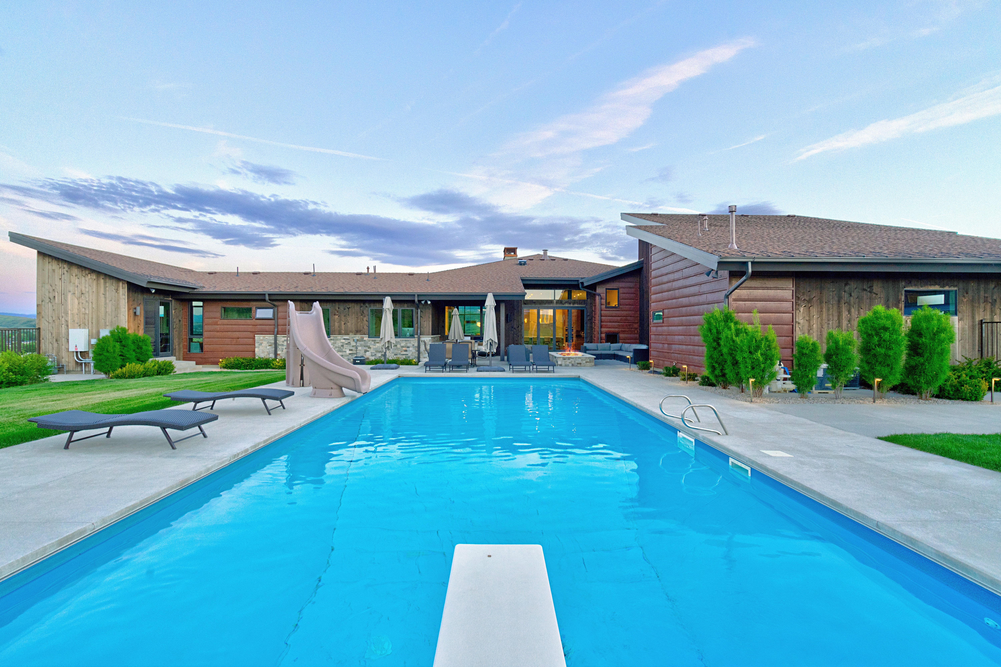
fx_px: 445
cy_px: 334
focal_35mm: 16
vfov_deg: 73.7
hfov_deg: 96.7
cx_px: 500
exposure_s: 1/80
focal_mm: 16
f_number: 9
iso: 1250
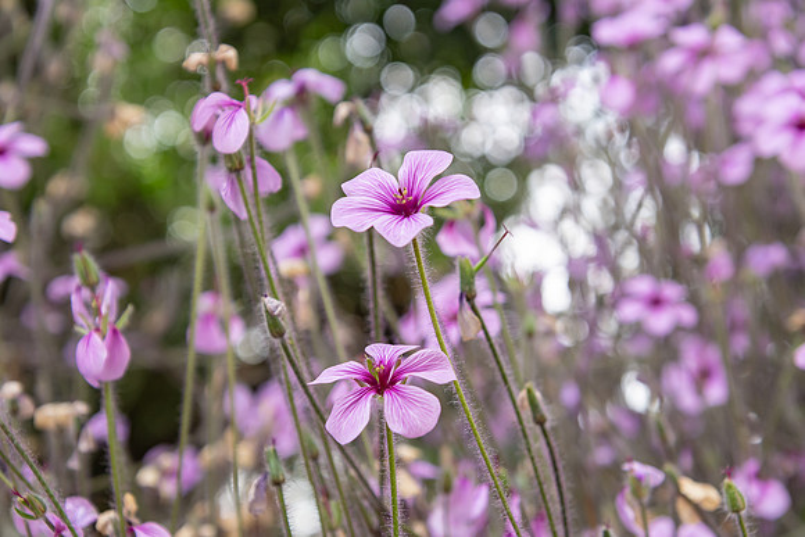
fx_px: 1845
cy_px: 268
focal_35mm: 82
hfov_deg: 24.6
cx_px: 402
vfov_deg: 16.6
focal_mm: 55
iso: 400
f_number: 5.6
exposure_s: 1/200
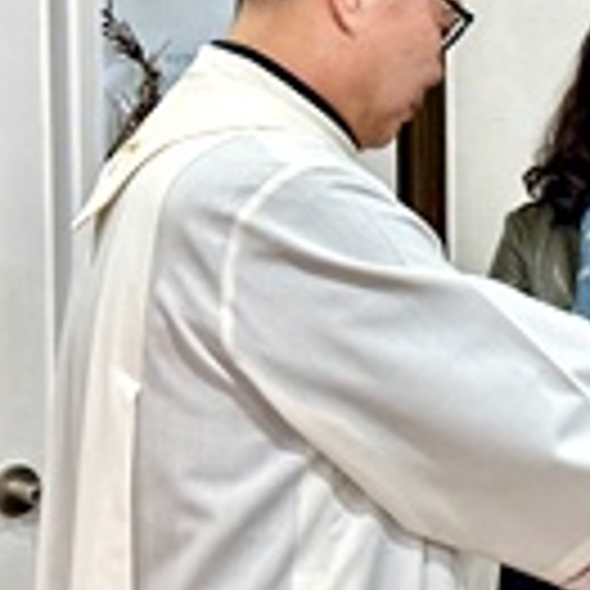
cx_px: 671
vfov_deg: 13.4
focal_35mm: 130
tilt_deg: -4.1
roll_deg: +0.1
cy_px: 189
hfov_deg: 13.1
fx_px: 2507
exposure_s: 1/40
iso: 250
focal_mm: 6.86
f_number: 1.78
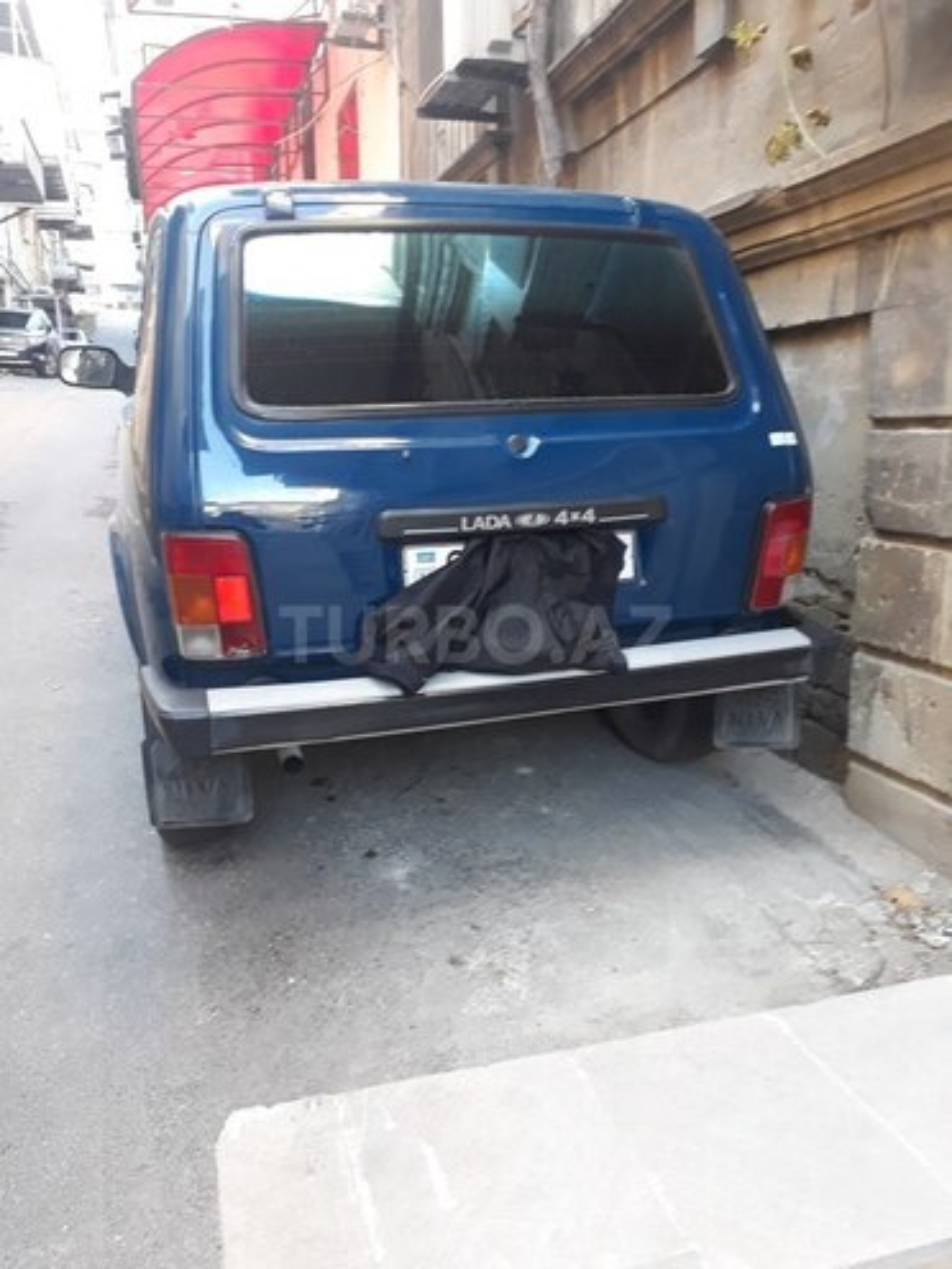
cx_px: 476
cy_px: 634
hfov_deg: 51.4
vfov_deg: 65.3
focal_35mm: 27
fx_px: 990
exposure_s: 1/33
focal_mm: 3.6
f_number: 1.9
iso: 100
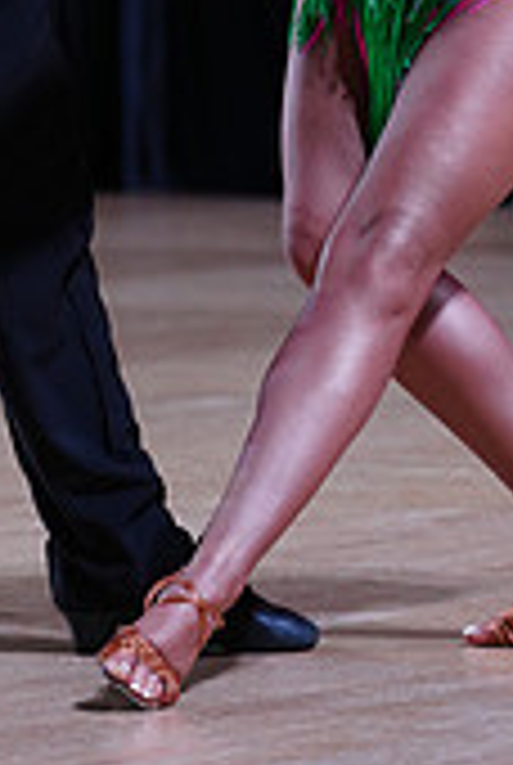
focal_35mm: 361
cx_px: 128
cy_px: -364
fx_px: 7685
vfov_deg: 5.6
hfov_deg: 3.8
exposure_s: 1/500
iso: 640
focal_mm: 106
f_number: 2.8
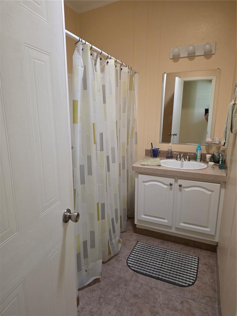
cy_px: 158
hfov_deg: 58.9
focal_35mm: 23
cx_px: 118
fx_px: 210
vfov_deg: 73.9
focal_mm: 6.25
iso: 640
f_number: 1.7
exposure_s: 1/120
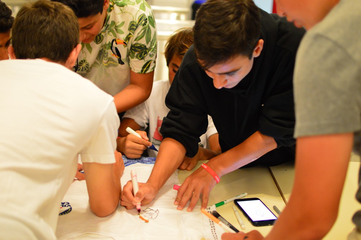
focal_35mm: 52
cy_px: 120
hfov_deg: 37.9
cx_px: 180
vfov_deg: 25.7
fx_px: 526
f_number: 1.8
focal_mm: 35
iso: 1600
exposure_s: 1/125
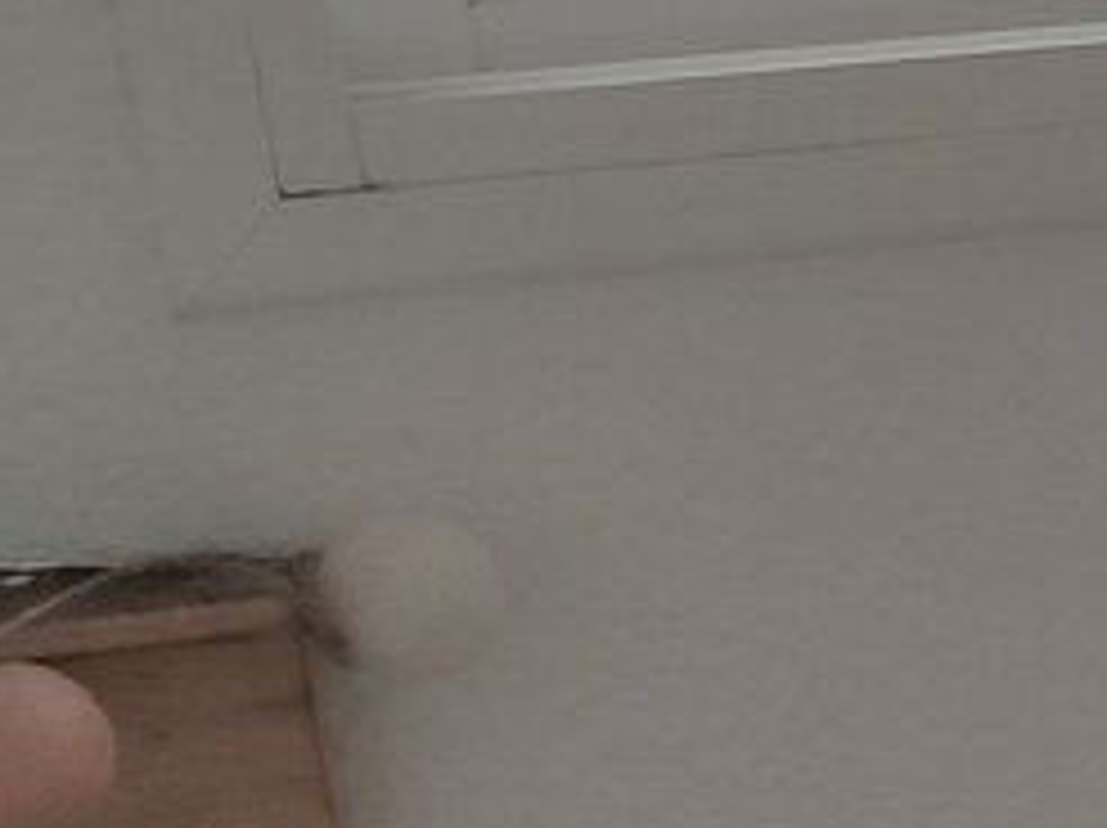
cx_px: 3672
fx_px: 6741
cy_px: 1148
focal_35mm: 211
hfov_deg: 7.7
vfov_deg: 6.9
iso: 112
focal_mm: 4.75
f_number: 1.75
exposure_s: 1/217
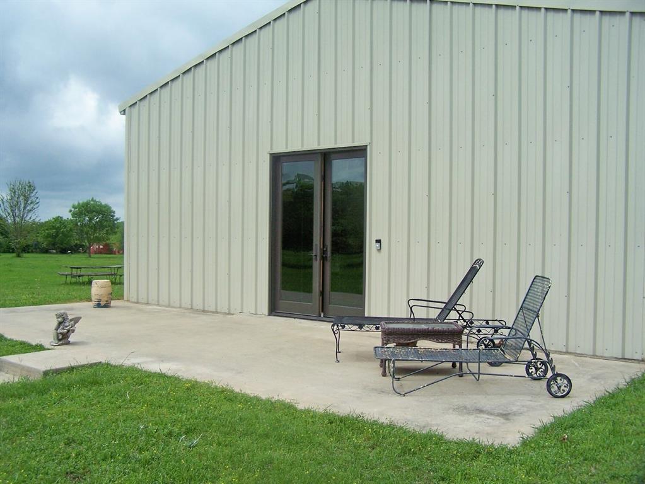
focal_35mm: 38
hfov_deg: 49.0
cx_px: 322
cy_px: 242
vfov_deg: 37.7
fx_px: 708
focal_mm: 6.3
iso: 80
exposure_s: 1/1000
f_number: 2.8
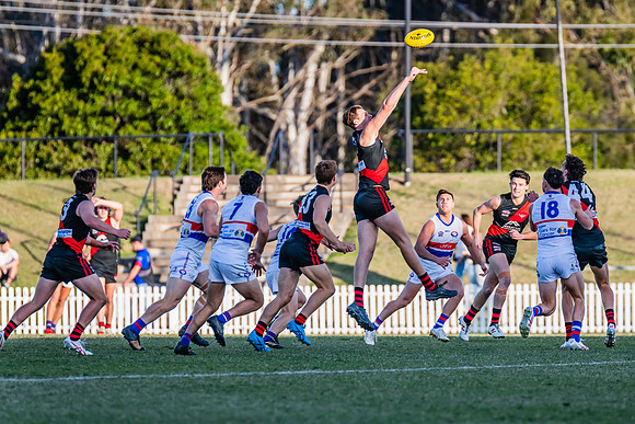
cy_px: 220
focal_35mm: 478
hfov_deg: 4.3
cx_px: 362
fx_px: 8439
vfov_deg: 2.9
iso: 800
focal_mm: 420
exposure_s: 1/1600
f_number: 6.3
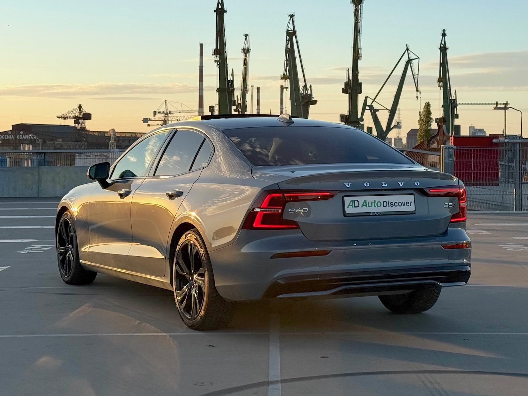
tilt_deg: +0.3
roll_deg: +0.4
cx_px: 264
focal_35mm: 48
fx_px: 732
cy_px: 198
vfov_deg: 30.3
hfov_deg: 39.7
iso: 64
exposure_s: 1/2762
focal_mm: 6.76
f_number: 1.78
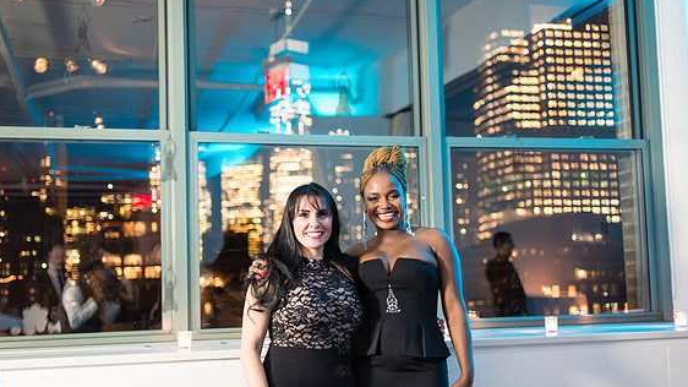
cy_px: 223
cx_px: 329
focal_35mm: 44
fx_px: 803
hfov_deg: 46.4
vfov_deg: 27.1
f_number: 2.2
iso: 2500
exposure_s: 1/80
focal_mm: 35
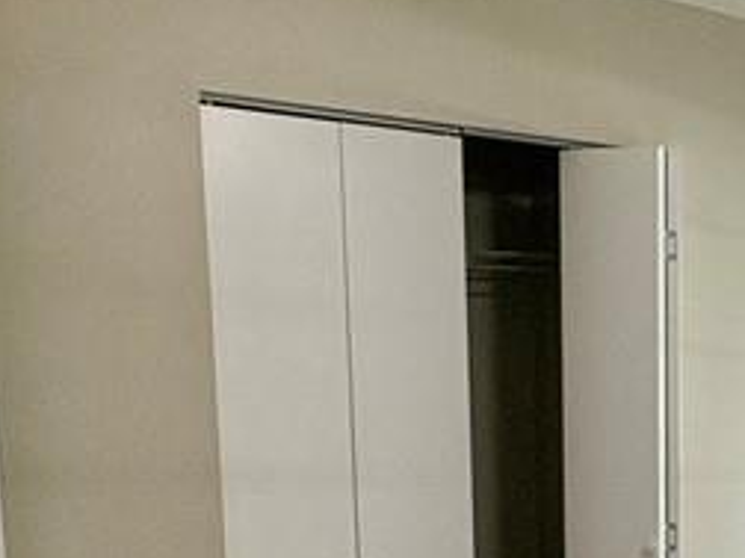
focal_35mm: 57
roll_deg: -1.0
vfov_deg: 24.9
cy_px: 499
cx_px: 843
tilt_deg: -9.0
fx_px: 1227
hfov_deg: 29.9
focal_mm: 2.22
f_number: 2.2
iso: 400
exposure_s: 1/120
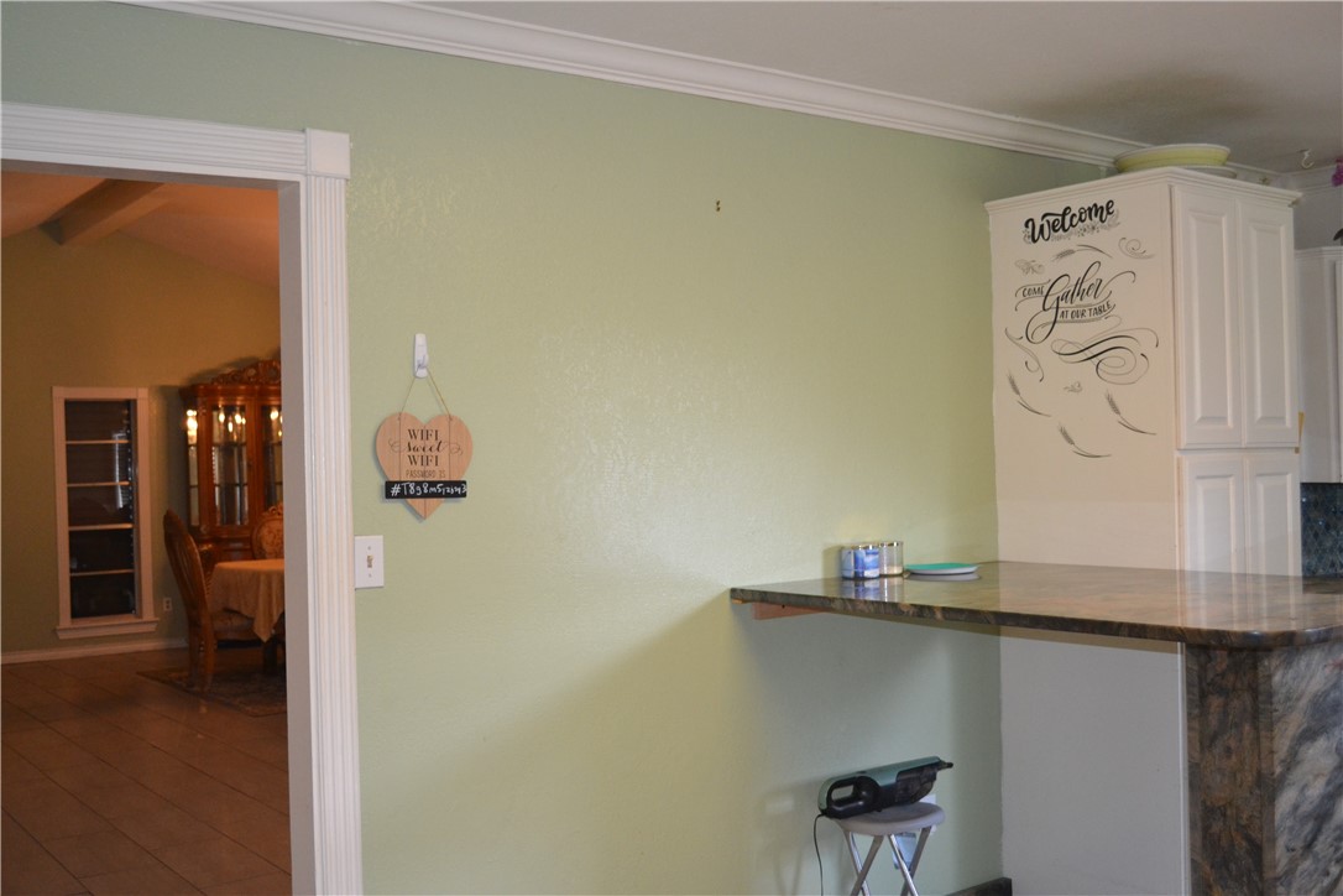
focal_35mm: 36
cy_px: 448
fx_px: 1343
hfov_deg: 53.1
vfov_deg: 36.9
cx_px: 672
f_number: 4
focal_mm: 24
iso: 1250
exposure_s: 1/60
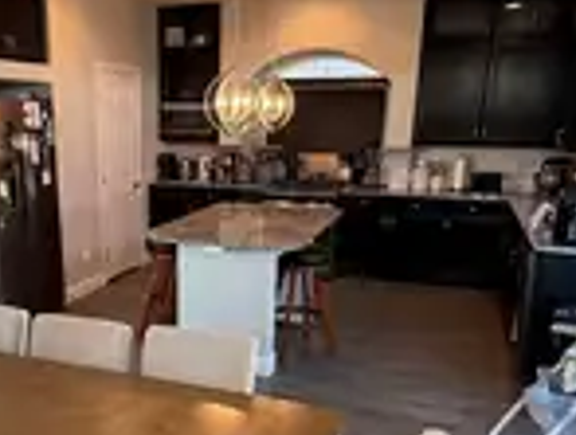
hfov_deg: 48.0
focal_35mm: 38
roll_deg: +0.0
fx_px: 634
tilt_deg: -16.7
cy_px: 302
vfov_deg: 37.3
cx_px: 188
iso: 200
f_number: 2.2
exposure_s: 1/60
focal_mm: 2.22
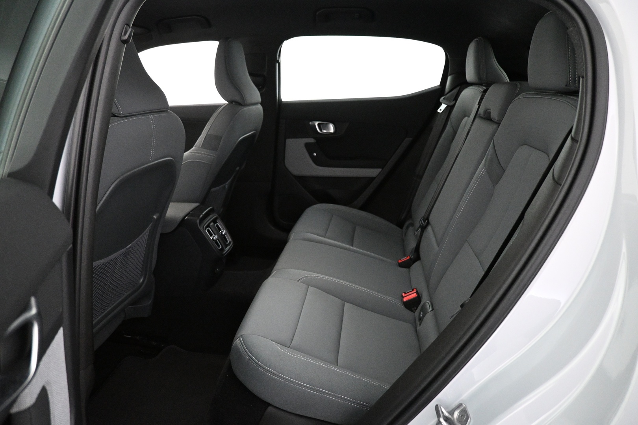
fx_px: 425
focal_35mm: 24
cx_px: 319
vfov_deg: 53.1
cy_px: 212
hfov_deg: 73.7
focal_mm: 16
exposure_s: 1/60
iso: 5000
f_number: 3.5
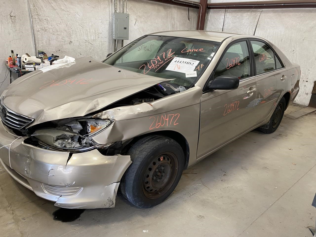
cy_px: 118
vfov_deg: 53.1
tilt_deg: -17.8
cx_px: 158
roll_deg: -3.1
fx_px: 237
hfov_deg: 67.3
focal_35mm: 26
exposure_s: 1/68
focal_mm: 4.25
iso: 125
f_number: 1.8
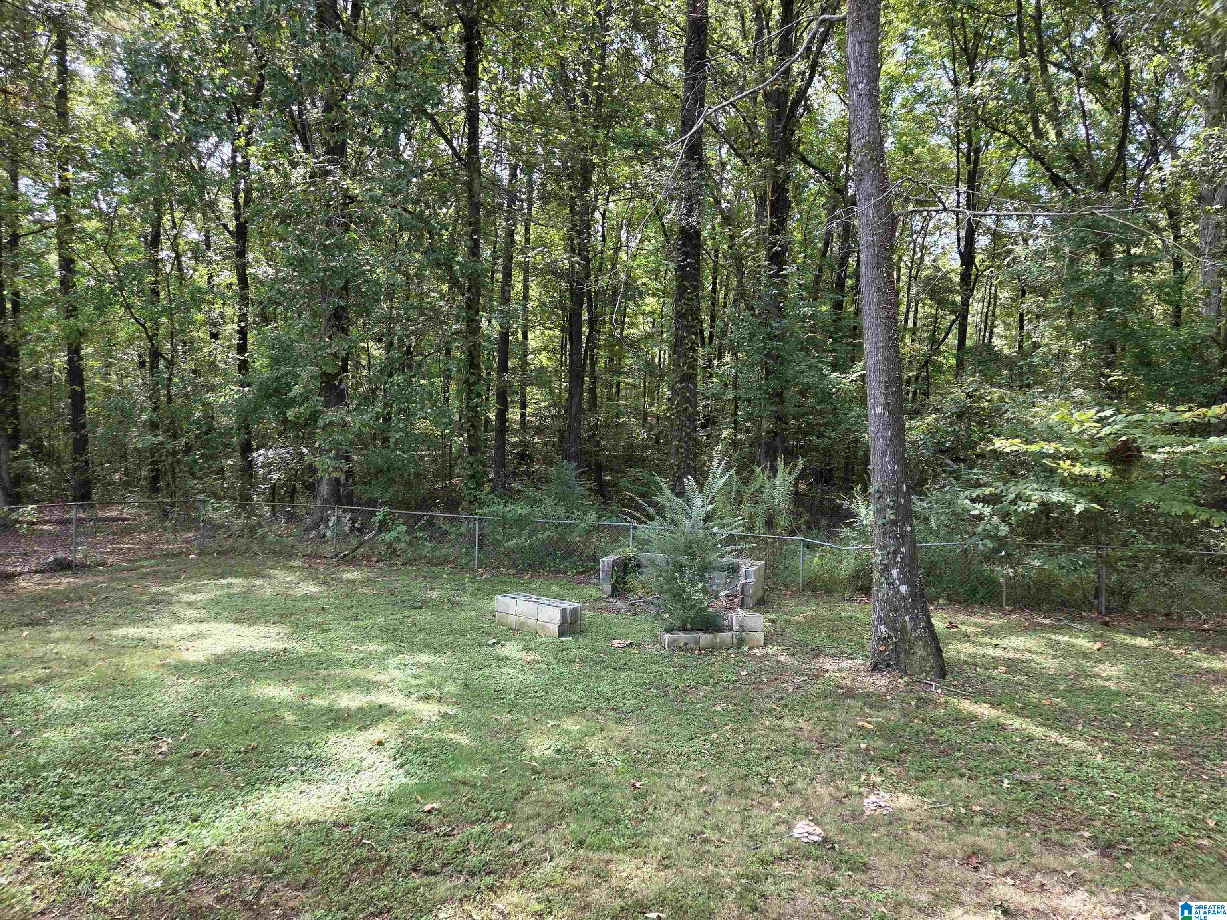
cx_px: 614
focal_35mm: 23
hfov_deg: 73.9
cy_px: 460
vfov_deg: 58.9
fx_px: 815
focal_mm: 5.4
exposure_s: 1/180
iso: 50
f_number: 1.8
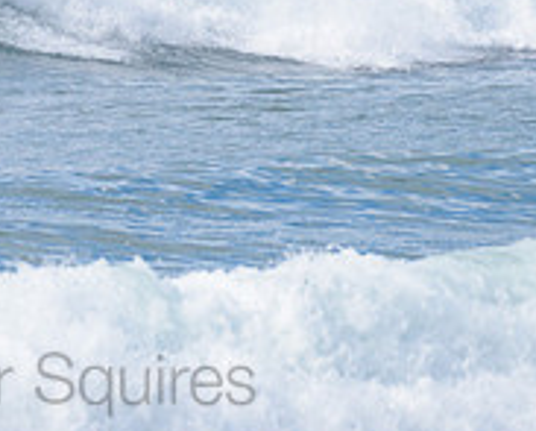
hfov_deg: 1.1
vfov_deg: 0.9
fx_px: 28934
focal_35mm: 1821
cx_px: -114
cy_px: -64
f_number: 5.6
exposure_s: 1/2000
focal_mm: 500
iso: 280
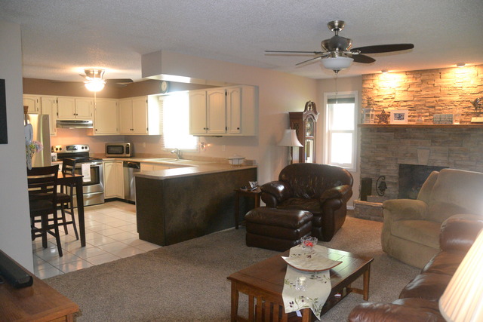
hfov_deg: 67.4
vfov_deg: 48.0
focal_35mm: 27
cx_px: 242
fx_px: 362
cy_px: 161
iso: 2500
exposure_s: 1/60
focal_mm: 18
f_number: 3.5
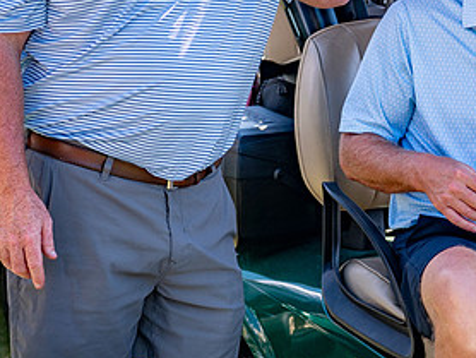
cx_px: 385
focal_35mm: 123
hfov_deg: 15.9
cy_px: 100
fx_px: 1693
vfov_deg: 12.0
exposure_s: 1/2000
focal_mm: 50
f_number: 2.8
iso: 400
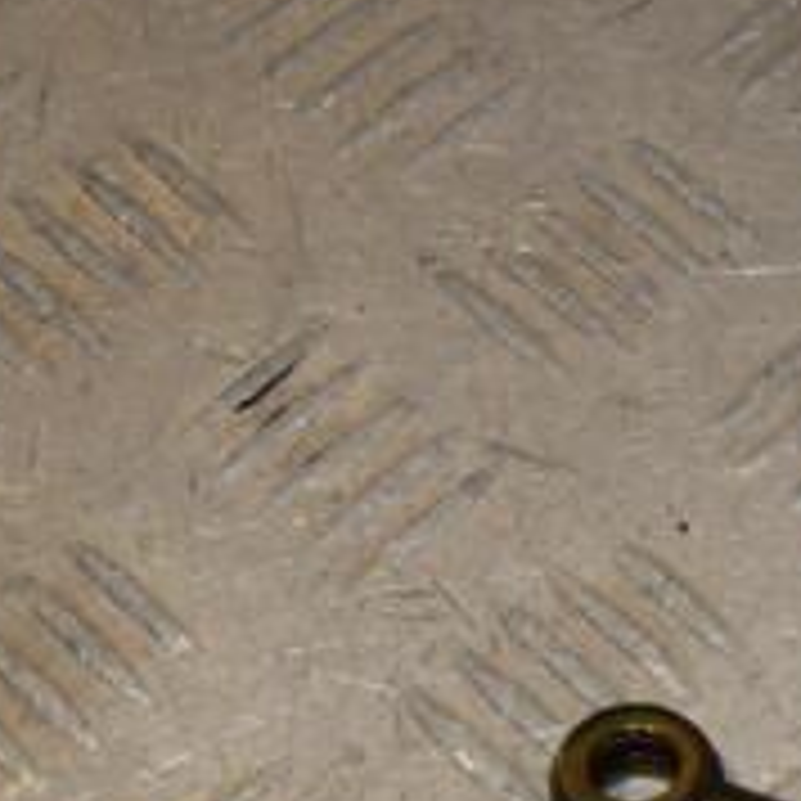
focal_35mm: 146
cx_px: 1282
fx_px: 3822
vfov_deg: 11.9
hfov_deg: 11.4
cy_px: 612
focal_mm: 34
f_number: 10
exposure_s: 1/200
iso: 800
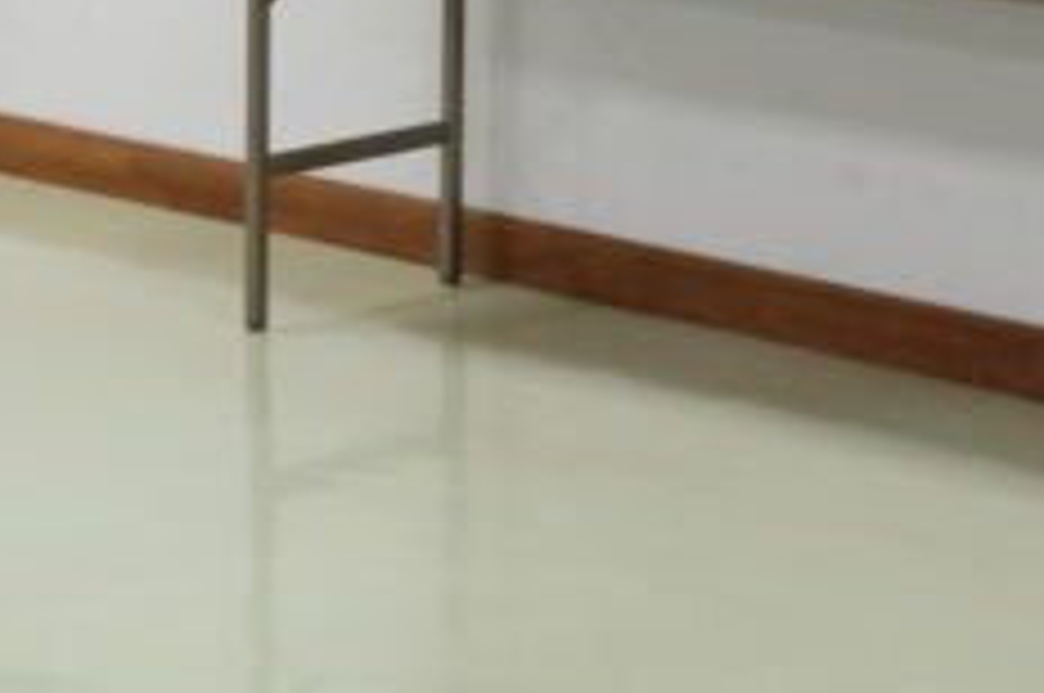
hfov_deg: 15.8
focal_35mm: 126
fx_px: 3649
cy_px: -342
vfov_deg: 10.5
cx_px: 1188
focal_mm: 25.4
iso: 1000
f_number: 4
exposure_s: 1/100
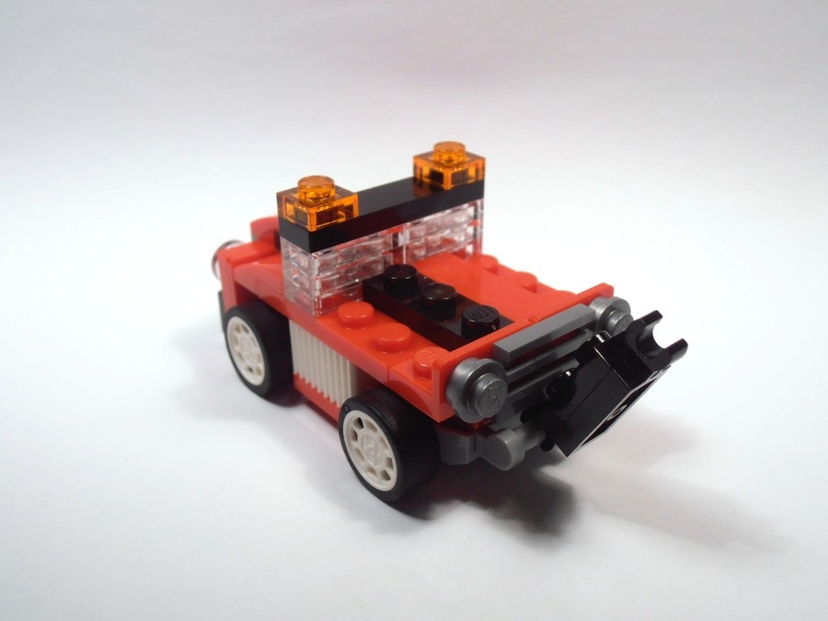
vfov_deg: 38.7
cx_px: 414
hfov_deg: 50.1
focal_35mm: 37
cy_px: 310
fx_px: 885
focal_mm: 6.61
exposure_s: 1/60
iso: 80
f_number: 3.9
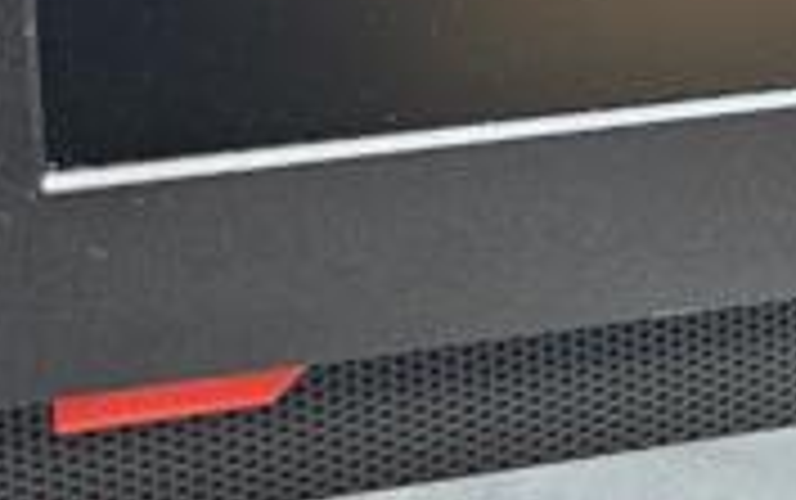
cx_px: 1403
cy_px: -360
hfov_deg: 13.4
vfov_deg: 9.0
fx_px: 3062
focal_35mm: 141
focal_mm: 5.4
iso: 500
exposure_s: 1/100
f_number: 1.8
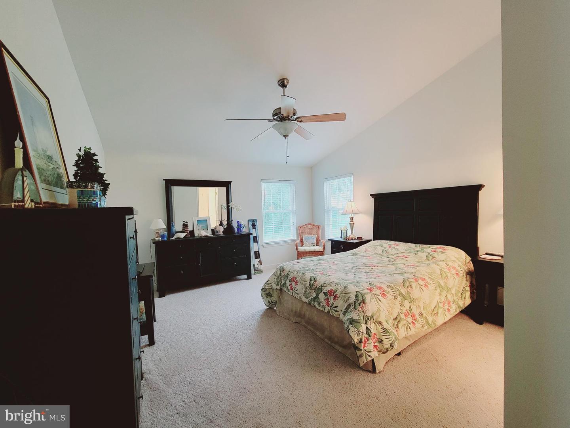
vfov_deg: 89.9
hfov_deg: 106.2
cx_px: 285
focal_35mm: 13
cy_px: 214
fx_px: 214
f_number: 2.2
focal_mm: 2.2
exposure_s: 1/60
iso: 400
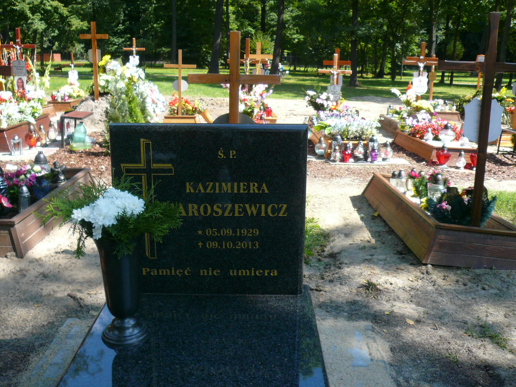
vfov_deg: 41.8
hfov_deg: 54.0
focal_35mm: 34
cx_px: 258
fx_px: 507
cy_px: 194
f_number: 2.8
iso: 100
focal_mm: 4.6
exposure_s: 1/500
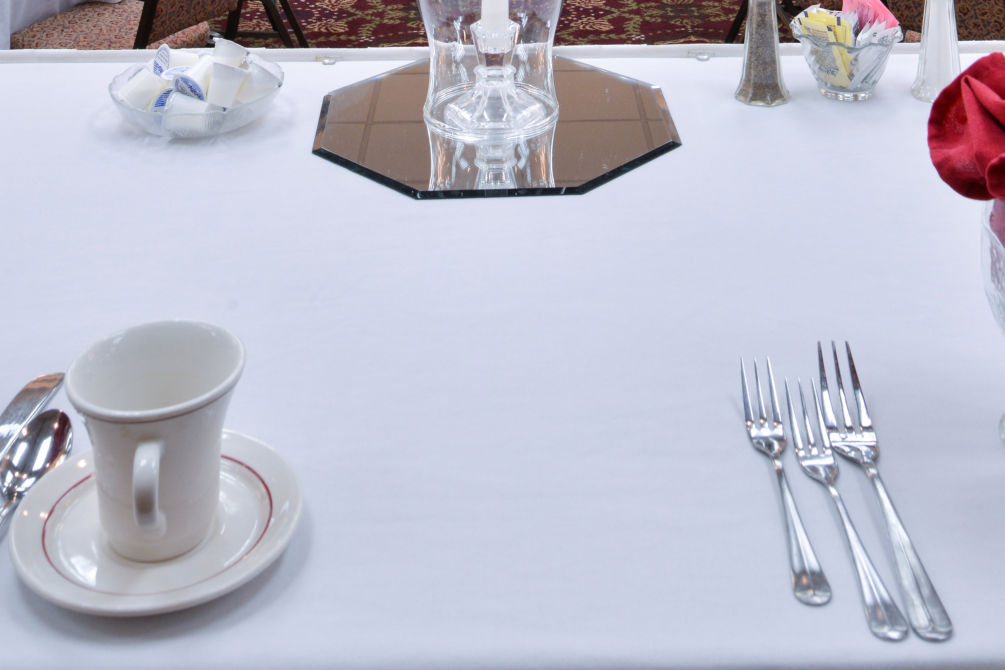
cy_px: -26
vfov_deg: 25.0
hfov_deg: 38.9
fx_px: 1424
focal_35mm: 51
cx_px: 492
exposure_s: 1/13
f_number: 13
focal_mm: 24
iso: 640
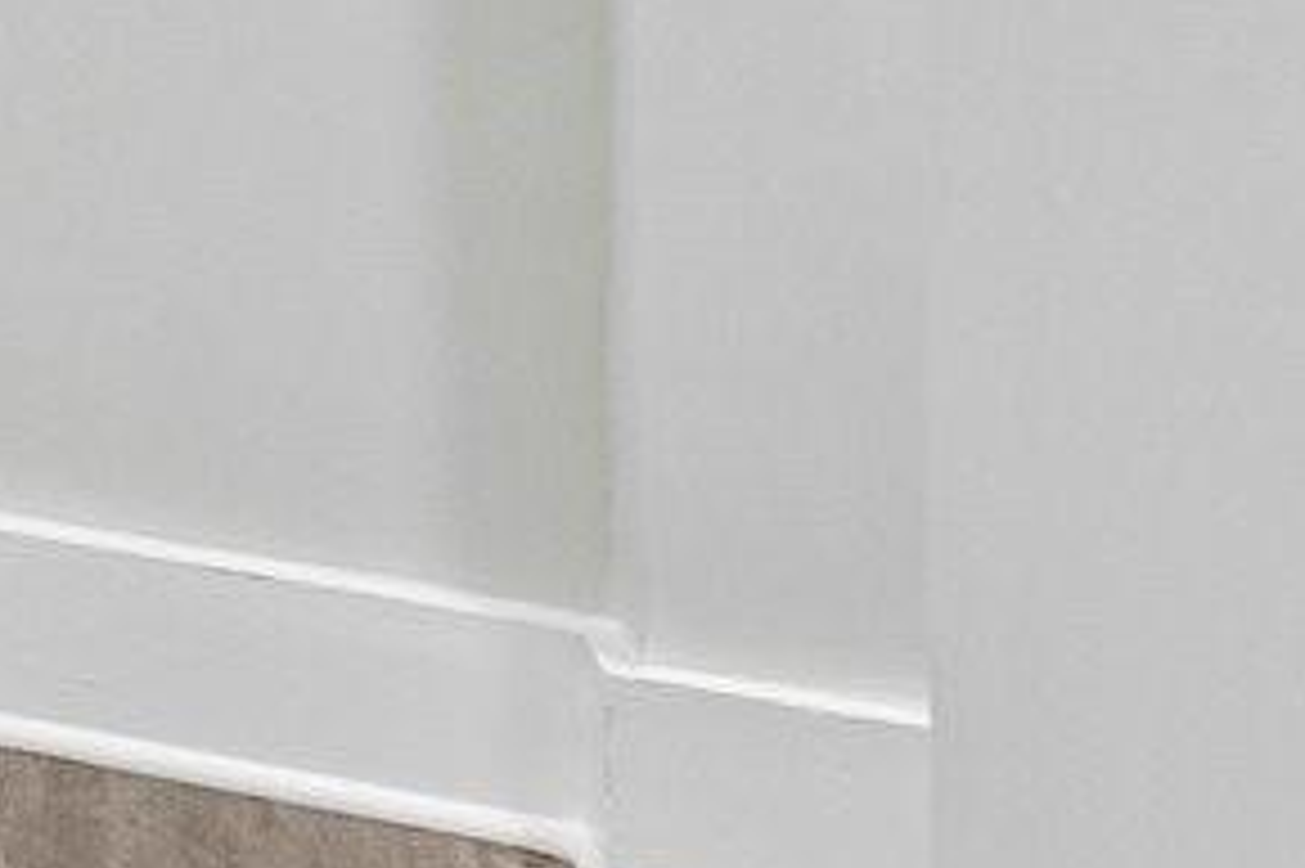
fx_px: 4601
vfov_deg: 9.6
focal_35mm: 127
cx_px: -3110
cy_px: -1190
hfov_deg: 9.8
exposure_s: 1/20
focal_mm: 18
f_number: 8
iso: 360
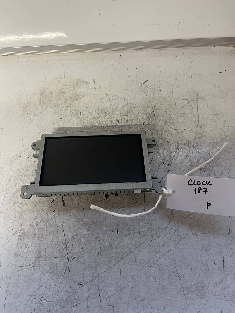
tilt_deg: -71.2
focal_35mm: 26
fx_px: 235
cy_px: 156
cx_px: 118
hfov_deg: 53.1
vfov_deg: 67.3
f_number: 1.6
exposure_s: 1/50
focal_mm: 5.1
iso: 125
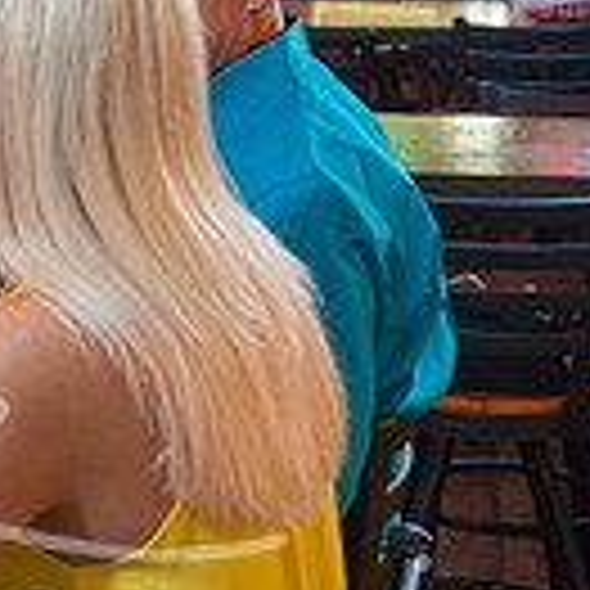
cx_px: -252
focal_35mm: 113
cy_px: 140
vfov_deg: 15.3
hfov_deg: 14.5
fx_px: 2179
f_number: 2.8
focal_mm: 30
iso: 1250
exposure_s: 1/50
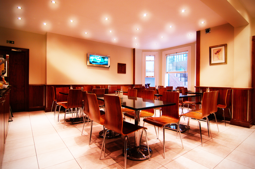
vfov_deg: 67.3
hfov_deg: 90.1
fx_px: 127
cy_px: 84
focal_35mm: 18
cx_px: 128
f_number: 4
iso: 400
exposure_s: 1/15
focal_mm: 12
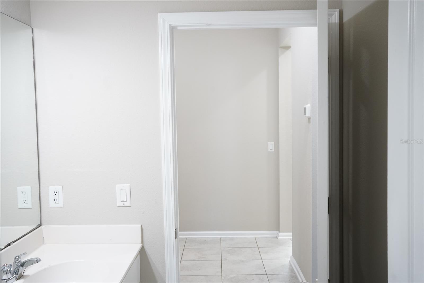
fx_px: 412
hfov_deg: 54.4
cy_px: 142
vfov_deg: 37.8
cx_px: 212
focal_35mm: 35
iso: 3200
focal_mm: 35
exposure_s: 1/60
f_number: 6.3
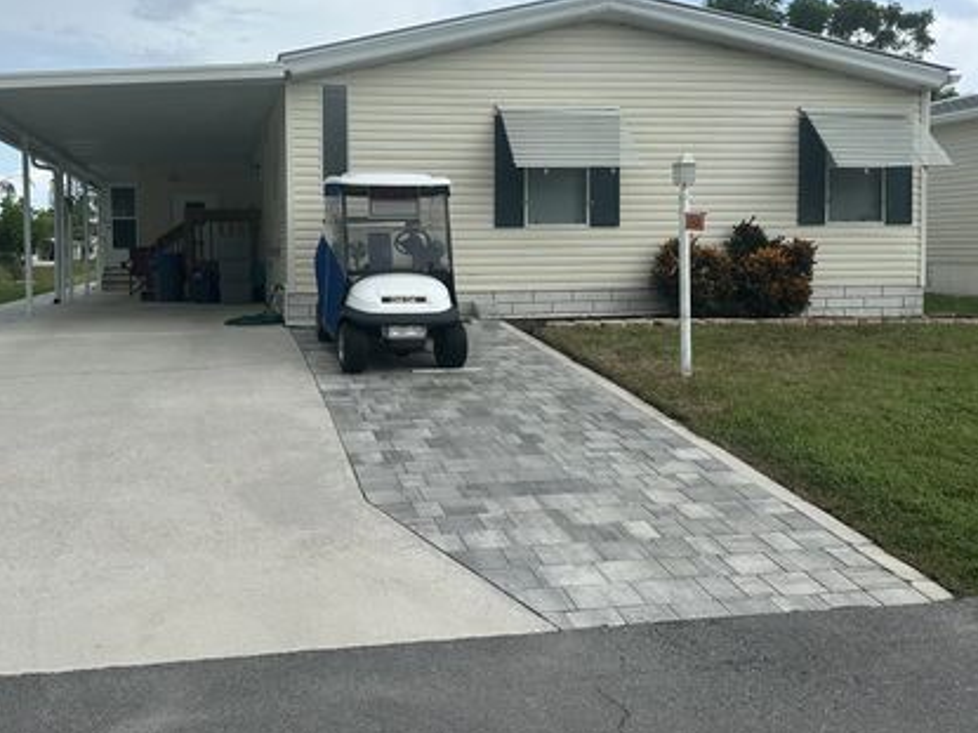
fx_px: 1045
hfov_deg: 49.9
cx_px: 394
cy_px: 295
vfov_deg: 38.5
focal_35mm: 37
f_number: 1.78
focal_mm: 6.86
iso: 80
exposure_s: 1/4184
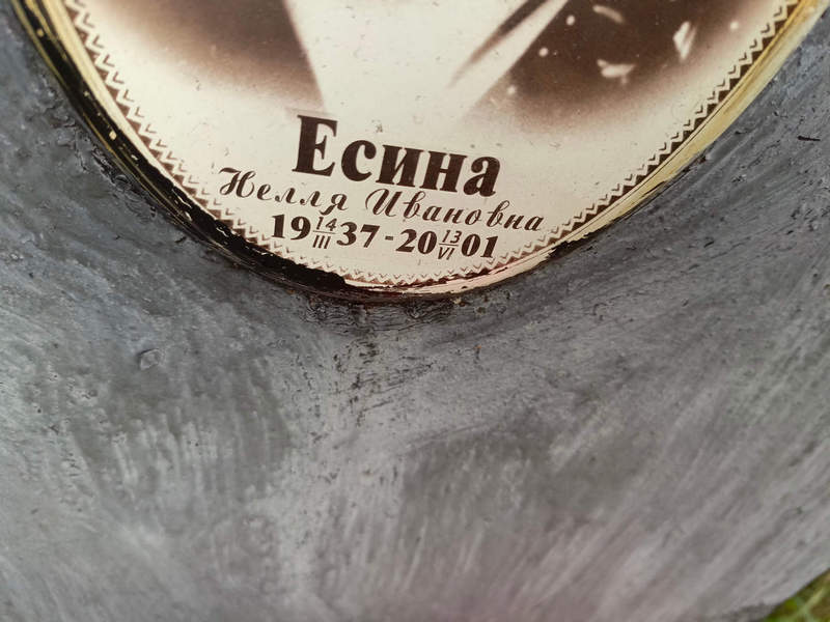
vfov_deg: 54.9
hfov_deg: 69.4
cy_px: 311
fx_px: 599
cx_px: 415
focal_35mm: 25
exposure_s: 1/114
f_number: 1.69
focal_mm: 4.76
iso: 112
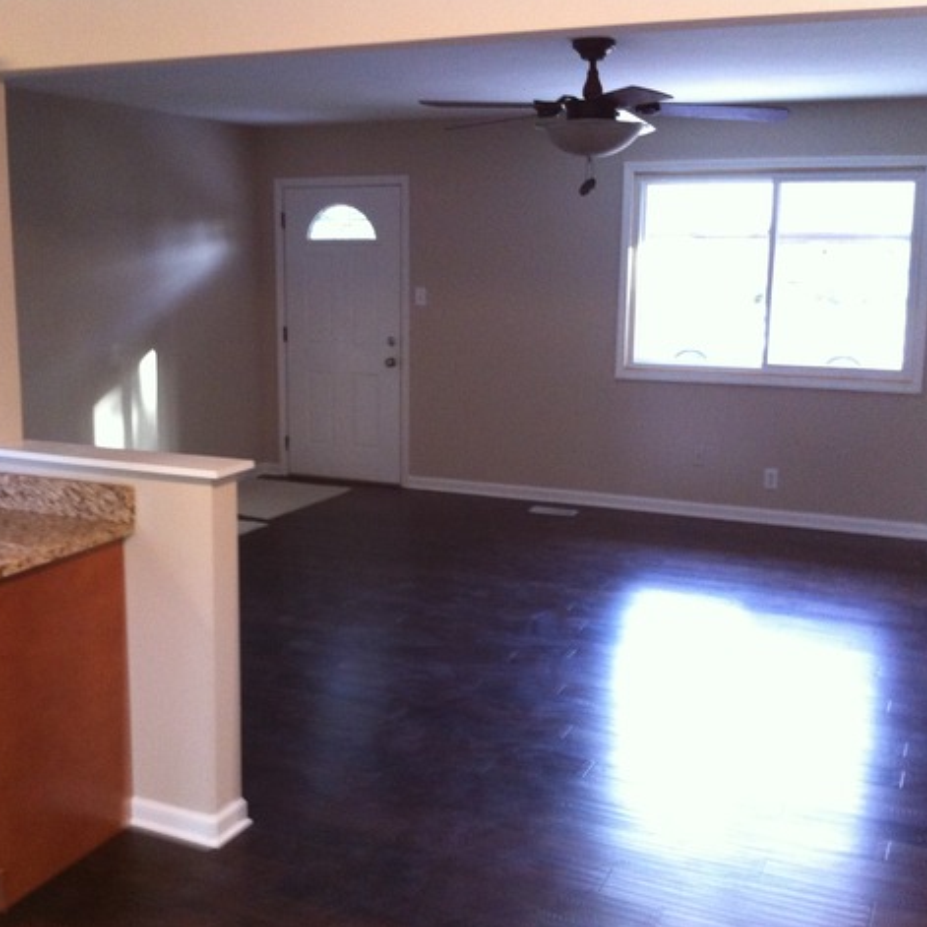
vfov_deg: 40.0
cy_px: 464
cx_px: 378
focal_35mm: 42
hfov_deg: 39.9
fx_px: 1272
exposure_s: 1/15
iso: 250
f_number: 2.8
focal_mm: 3.85
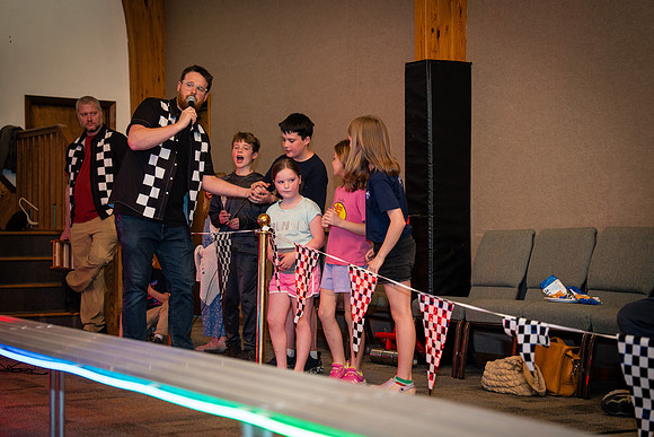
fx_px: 1272
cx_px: 327
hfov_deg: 28.8
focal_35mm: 70
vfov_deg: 19.5
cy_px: 218
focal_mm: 70
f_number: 3.2
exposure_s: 1/160
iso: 800
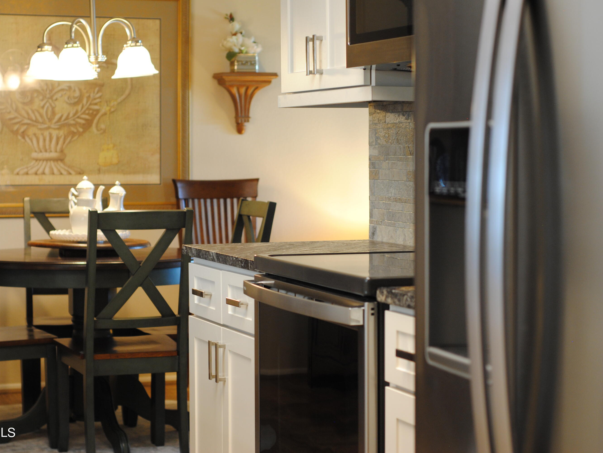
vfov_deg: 18.2
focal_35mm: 81
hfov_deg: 24.1
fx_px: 1411
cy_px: 226
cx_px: 278
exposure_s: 1/30
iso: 320
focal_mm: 50
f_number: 2.8
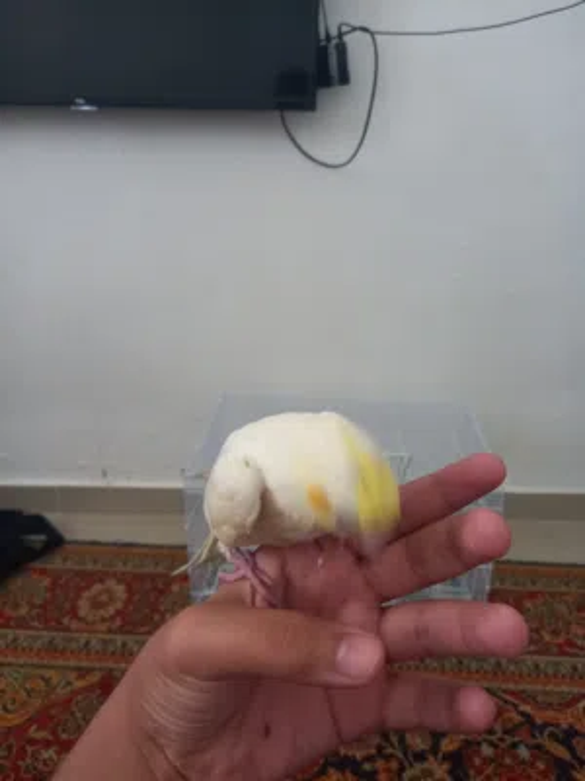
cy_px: 390
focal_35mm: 25
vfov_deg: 69.4
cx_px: 292
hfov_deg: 54.9
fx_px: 563
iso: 320
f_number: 2
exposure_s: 1/24
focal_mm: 4.6
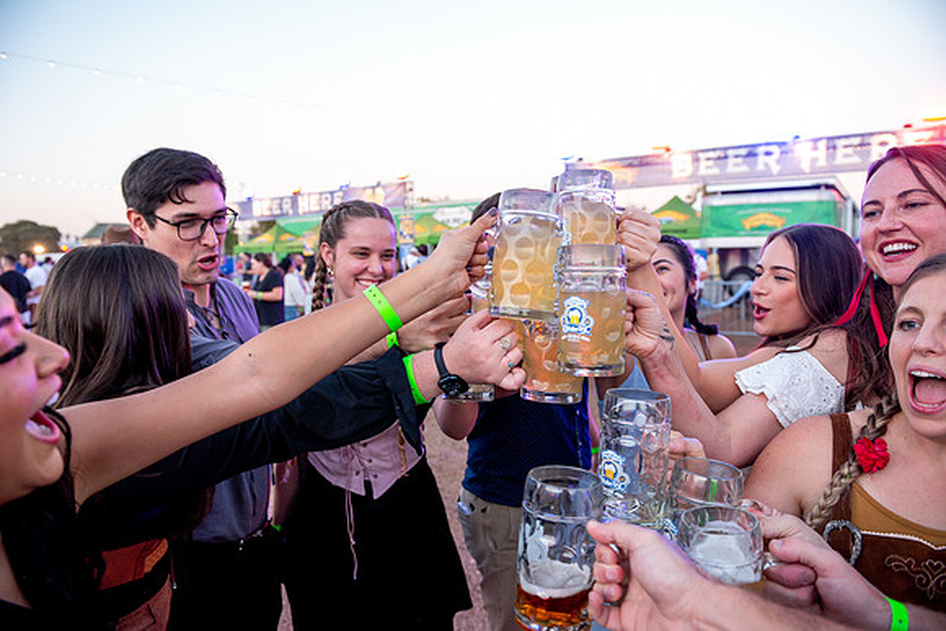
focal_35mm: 24
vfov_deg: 53.2
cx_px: 473
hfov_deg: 73.7
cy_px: 316
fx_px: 631
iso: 1000
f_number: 4
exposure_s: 1/125
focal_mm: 24
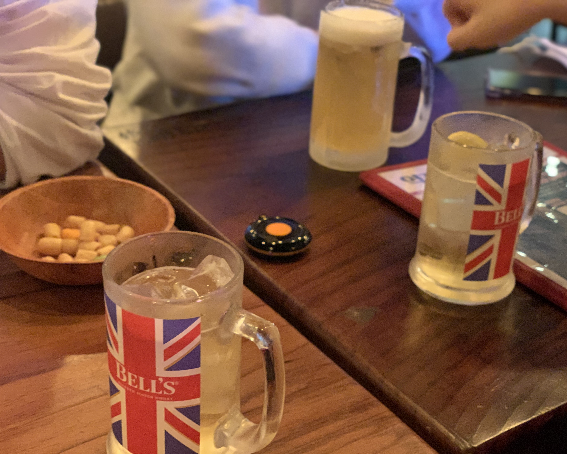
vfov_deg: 27.6
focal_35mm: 55
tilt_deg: -28.6
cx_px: 281
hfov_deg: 34.1
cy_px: 230
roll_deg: -3.4
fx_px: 923
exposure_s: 1/30
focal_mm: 6
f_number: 2.4
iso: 640
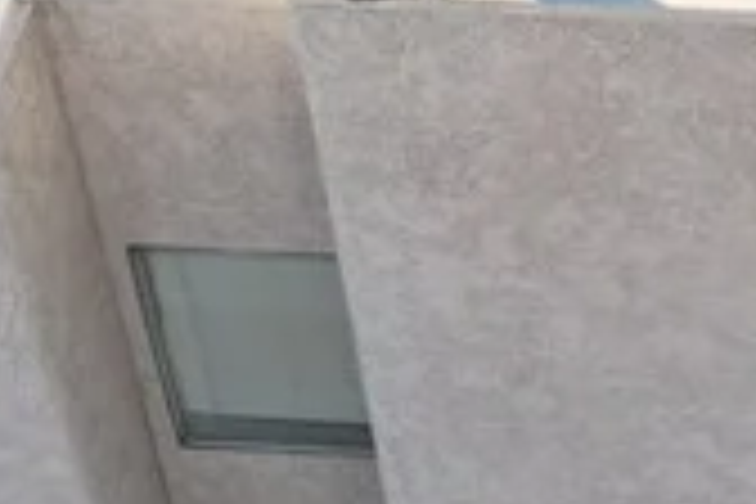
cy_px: -133
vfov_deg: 10.0
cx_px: 846
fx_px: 2814
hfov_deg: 14.9
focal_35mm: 134
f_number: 2.8
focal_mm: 8.38
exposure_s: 1/800
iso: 200
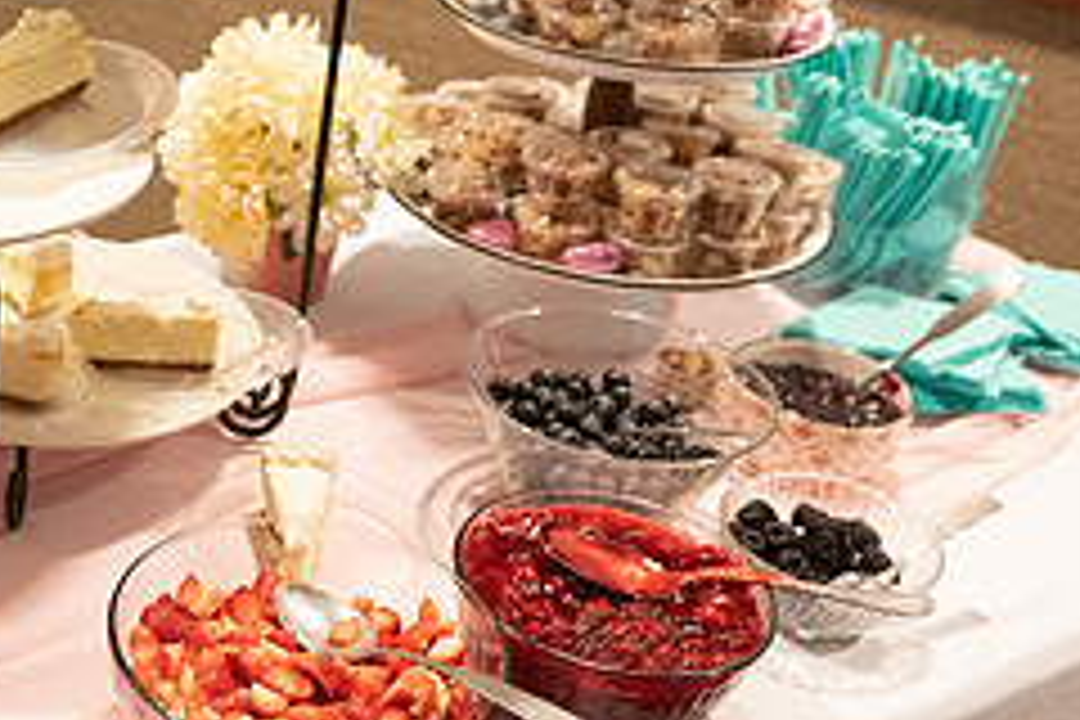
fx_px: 1740
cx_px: 45
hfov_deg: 32.2
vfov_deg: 23.4
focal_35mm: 58
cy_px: 405
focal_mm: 24
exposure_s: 1/400
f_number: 3.5
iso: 10000
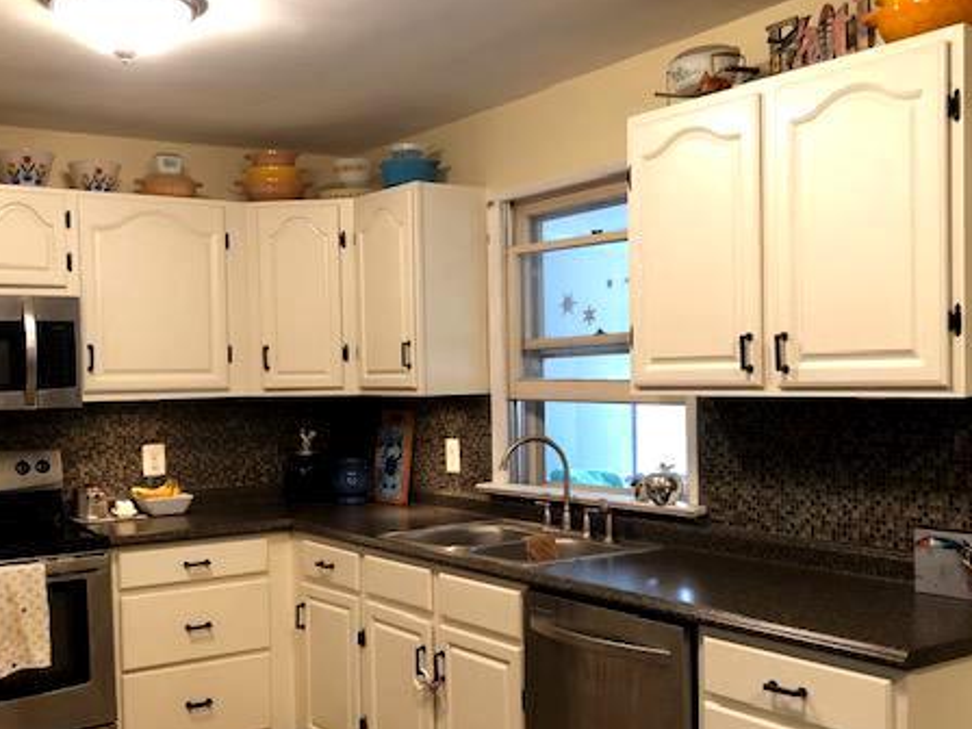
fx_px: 1123
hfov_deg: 46.8
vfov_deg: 35.8
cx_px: 469
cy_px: 436
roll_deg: +1.0
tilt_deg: -2.1
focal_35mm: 40
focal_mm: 3.99
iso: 64
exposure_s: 1/15
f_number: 1.8
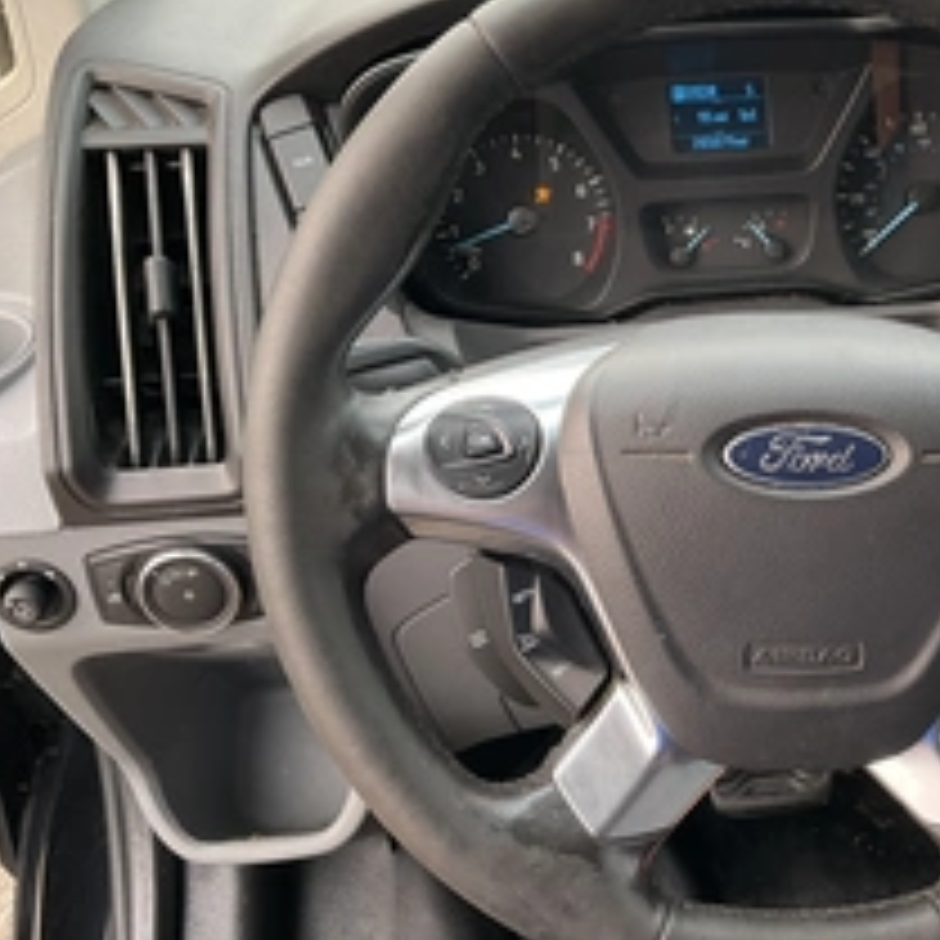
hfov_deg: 33.5
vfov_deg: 34.7
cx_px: 774
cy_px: 481
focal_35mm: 49
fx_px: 1505
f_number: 1.8
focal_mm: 3
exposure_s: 1/122
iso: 50
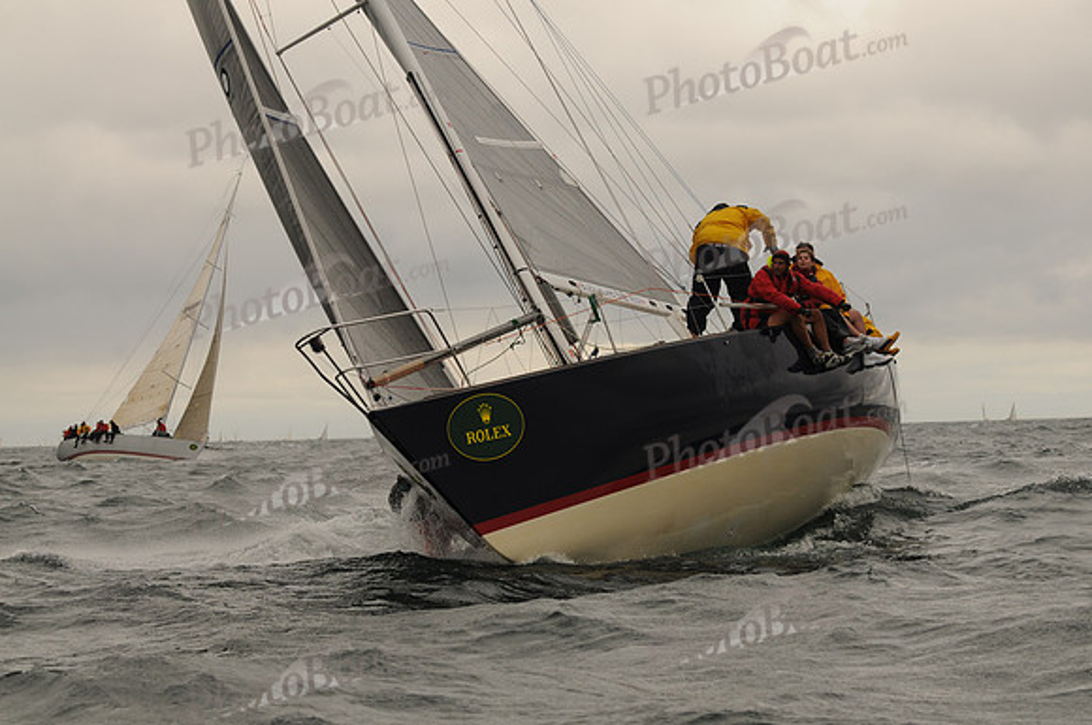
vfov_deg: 13.0
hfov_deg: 19.5
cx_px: 546
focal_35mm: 105
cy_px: 362
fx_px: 3181
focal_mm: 70
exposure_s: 1/1000
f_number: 5
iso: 200
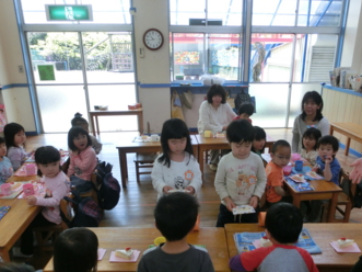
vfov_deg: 48.0
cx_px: 202
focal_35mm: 29
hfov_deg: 61.5
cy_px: 161
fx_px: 303
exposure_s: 1/125
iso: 100
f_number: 3
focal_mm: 4.24
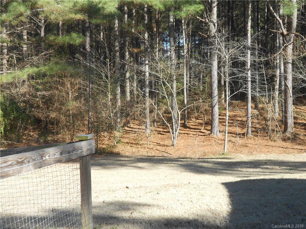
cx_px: 153
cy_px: 114
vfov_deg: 29.7
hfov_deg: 38.9
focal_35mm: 49
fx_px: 433
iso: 80
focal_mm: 8.8
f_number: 4.5
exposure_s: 1/160
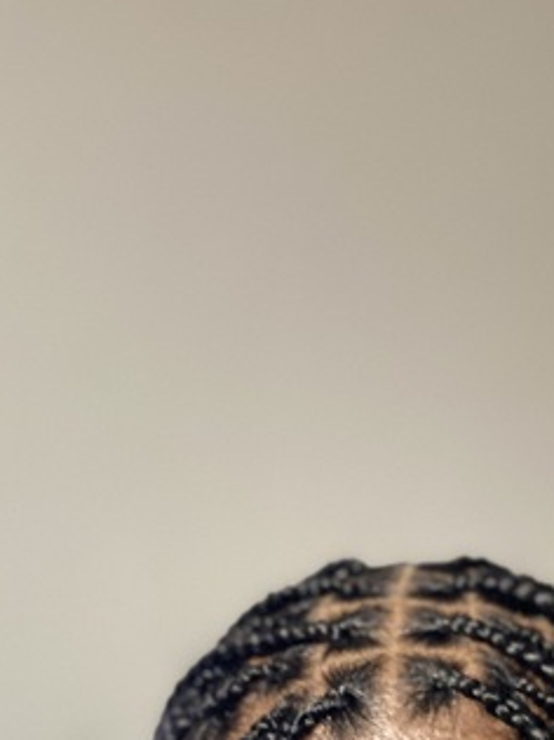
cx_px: 364
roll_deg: -1.1
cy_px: 641
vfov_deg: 19.5
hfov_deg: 14.9
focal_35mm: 99
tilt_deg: -0.7
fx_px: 2114
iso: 500
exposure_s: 1/14
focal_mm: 6
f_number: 2
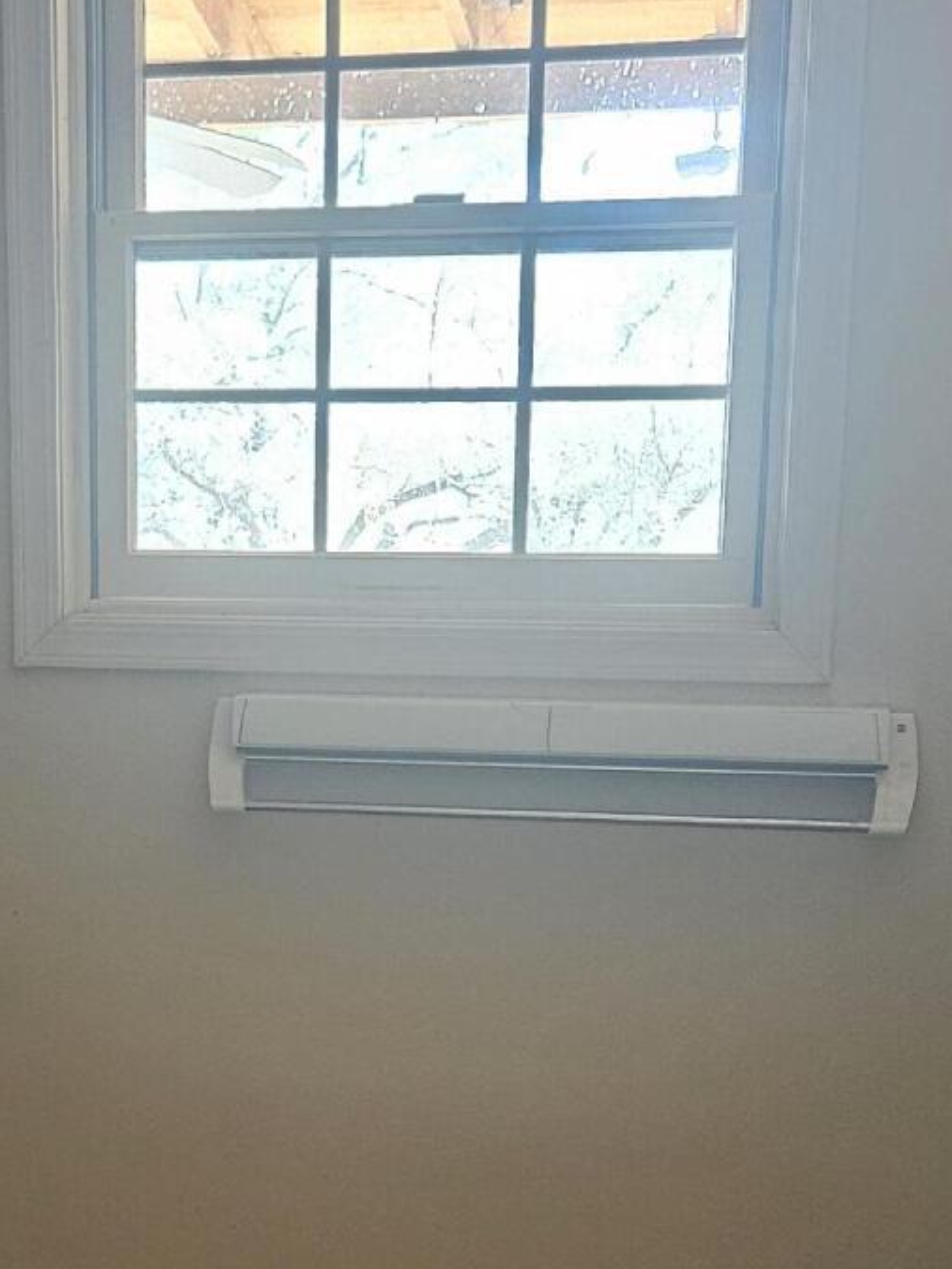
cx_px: 203
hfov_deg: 21.4
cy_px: 969
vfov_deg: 28.1
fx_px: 2493
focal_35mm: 68
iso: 1000
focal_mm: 5.4
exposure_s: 1/120
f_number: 1.8
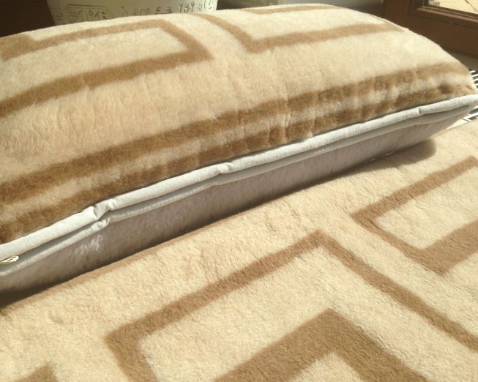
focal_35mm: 35
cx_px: 224
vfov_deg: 42.2
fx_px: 495
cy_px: 189
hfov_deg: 51.5
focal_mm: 4.13
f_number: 2.4
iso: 50
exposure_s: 1/1595
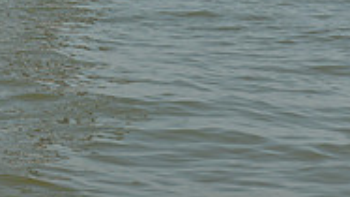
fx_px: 2115
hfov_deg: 9.4
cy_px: -336
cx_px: 12
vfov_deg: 5.1
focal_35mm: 228
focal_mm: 70
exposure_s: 1/800
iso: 280
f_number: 11
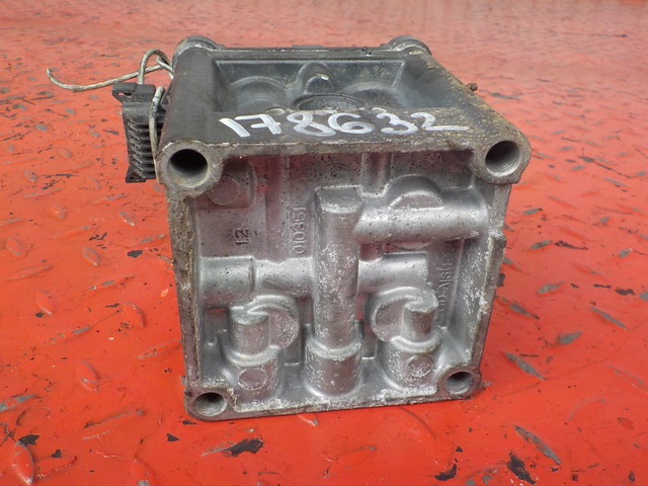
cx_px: 324
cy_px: 243
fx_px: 562
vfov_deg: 46.8
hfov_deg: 60.0
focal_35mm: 30
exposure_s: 1/60
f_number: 3.3
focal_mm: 4.1
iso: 125
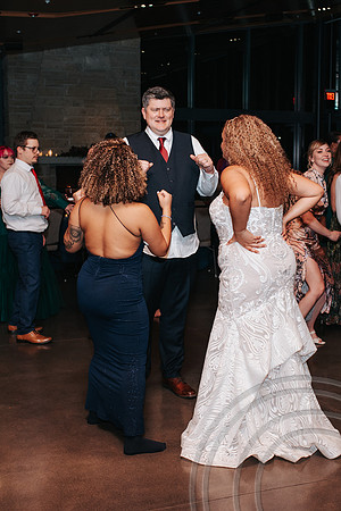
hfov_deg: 25.8
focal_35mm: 52
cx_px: 175
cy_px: 256
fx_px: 745
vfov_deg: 37.9
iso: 1000
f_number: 3.5
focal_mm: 35
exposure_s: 1/200
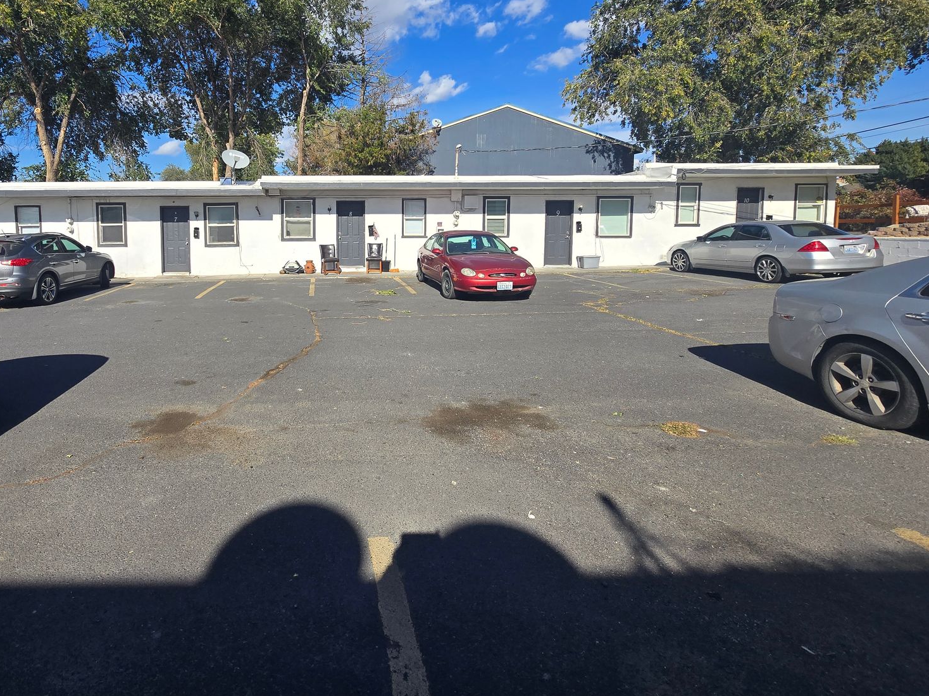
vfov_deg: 73.4
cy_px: 258
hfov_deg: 88.5
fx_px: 456
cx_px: 328
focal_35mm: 17
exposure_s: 1/2216
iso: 50
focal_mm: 2.2
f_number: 2.2
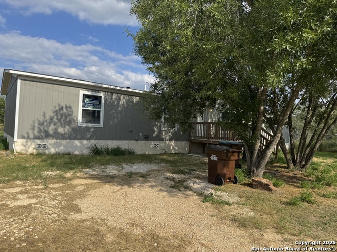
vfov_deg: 56.8
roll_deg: -3.4
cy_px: 126
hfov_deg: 71.6
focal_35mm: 24
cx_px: 168
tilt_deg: -0.3
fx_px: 234
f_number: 1.78
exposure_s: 1/4950
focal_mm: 6.76
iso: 80
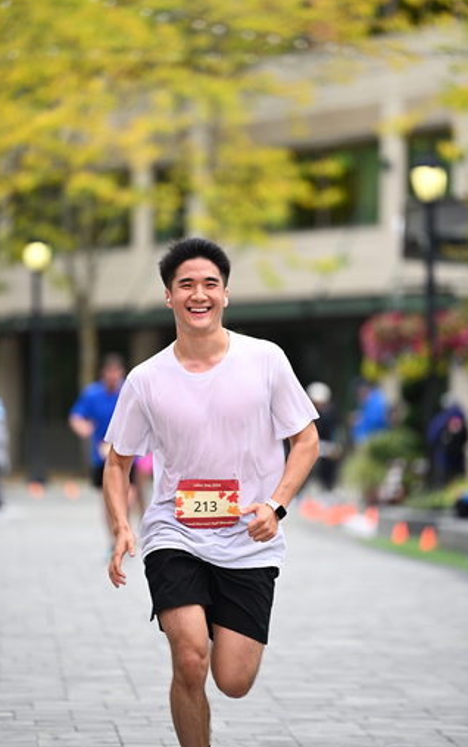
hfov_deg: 6.4
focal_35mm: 204
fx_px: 4158
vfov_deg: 10.3
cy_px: 374
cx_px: 232
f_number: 2.8
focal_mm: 185
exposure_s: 1/2000
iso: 640
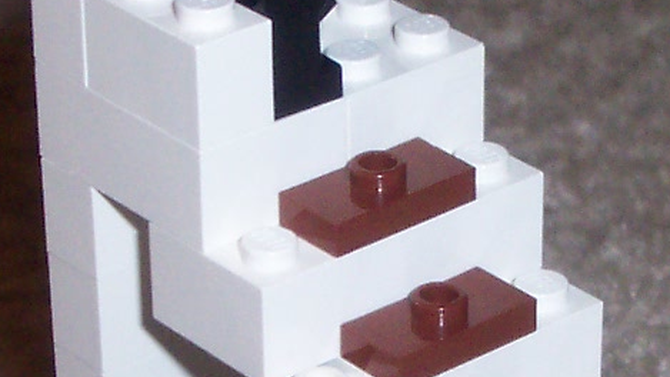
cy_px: 378
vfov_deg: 6.4
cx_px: 349
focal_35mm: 189
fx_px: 3358
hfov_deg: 11.4
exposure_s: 1/30
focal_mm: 9.8
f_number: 3.1
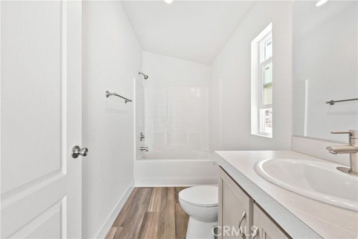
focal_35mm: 15
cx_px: 179
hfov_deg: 100.4
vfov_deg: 77.4
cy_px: 120
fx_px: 149
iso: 100
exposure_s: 1/3
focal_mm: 10
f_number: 9
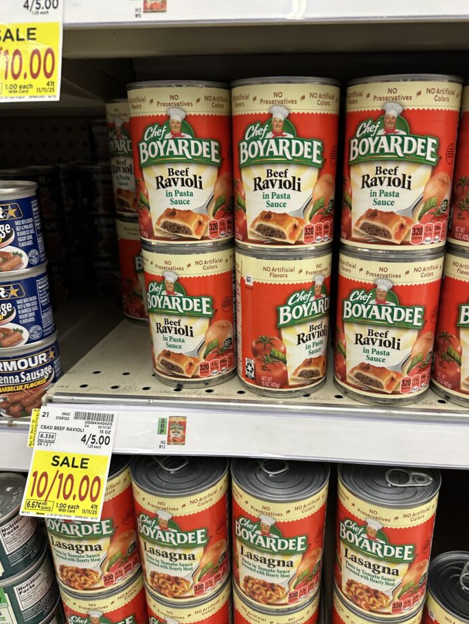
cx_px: 260
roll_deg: -1.9
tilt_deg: -23.1
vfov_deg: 65.3
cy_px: 326
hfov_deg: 51.3
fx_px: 488
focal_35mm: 27
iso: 160
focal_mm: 6.86
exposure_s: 1/62
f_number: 1.78
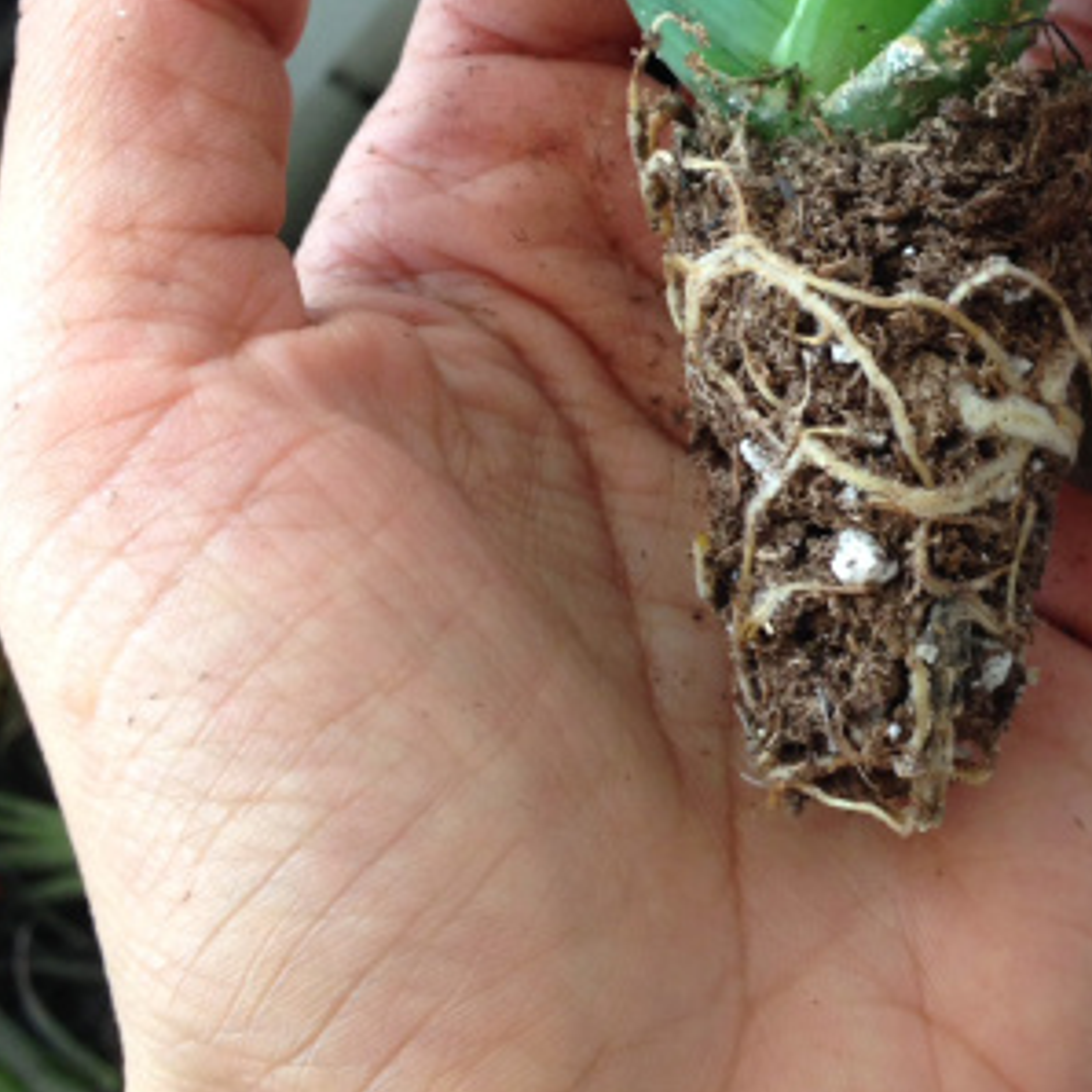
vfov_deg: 23.5
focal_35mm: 73
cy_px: 302
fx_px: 2605
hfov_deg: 23.4
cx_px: 828
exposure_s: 1/20
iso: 80
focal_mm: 4.12
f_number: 2.4
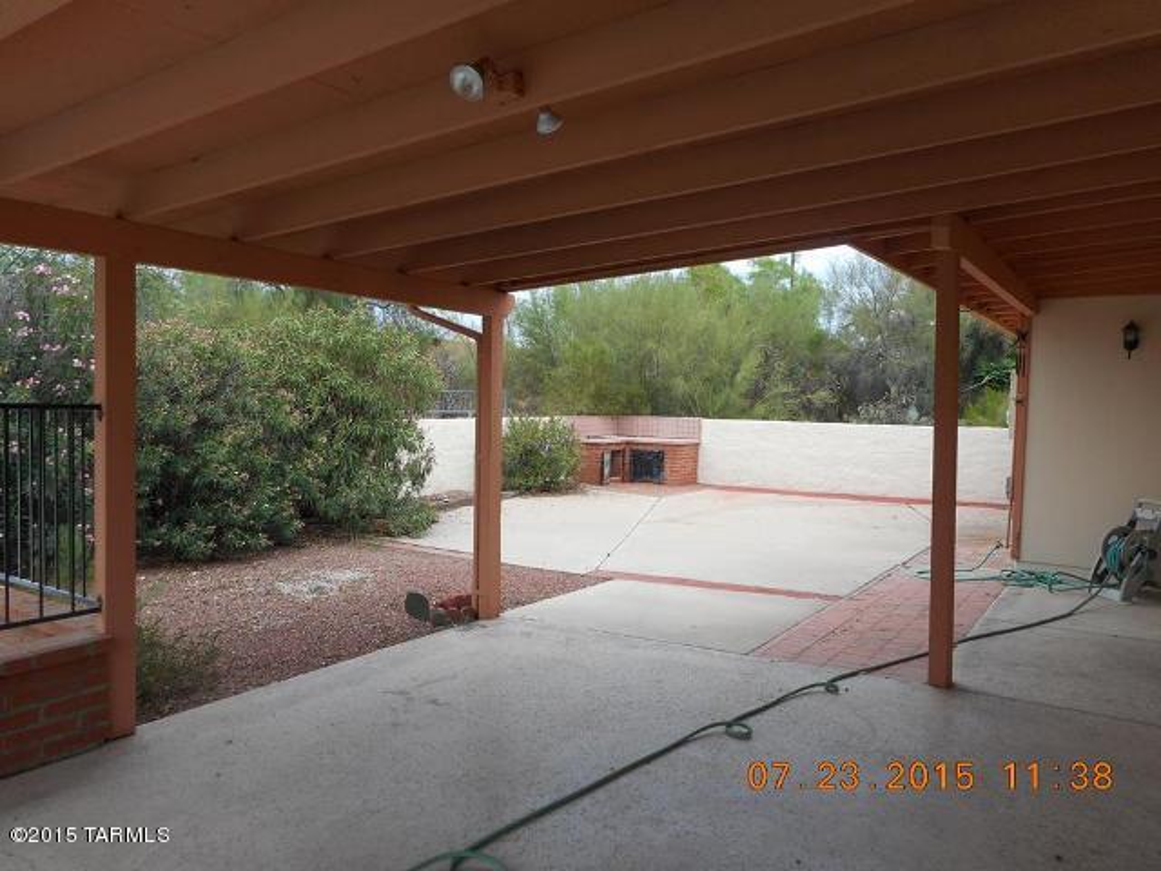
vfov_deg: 54.9
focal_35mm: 25
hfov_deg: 69.4
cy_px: 436
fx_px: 838
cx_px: 580
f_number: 3.7
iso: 80
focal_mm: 4.5
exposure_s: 1/400
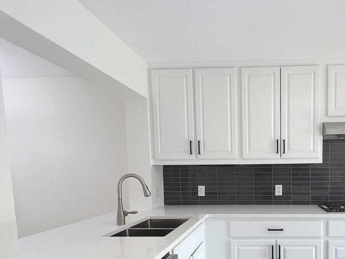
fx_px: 249
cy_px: 196
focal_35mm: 25
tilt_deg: -6.0
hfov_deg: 65.3
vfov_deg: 52.3
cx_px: 257
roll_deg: +0.4
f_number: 1.8
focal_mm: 1.57
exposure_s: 1/120
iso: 80
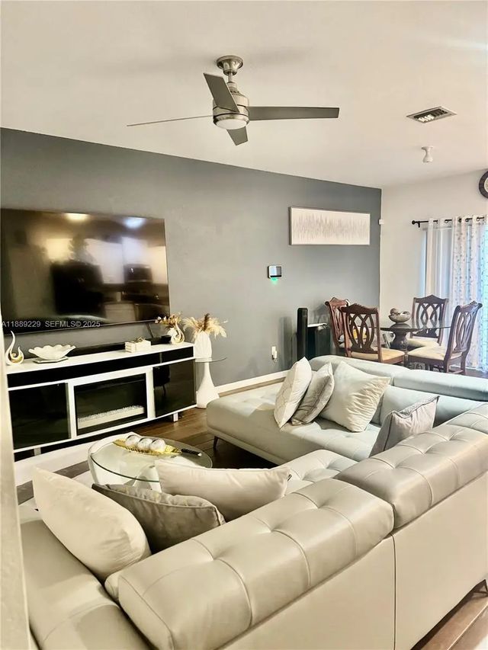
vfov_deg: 71.6
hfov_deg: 56.8
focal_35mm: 24
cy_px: 325
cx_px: 244
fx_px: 451
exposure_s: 1/40
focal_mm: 6.76
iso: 800
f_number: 1.78
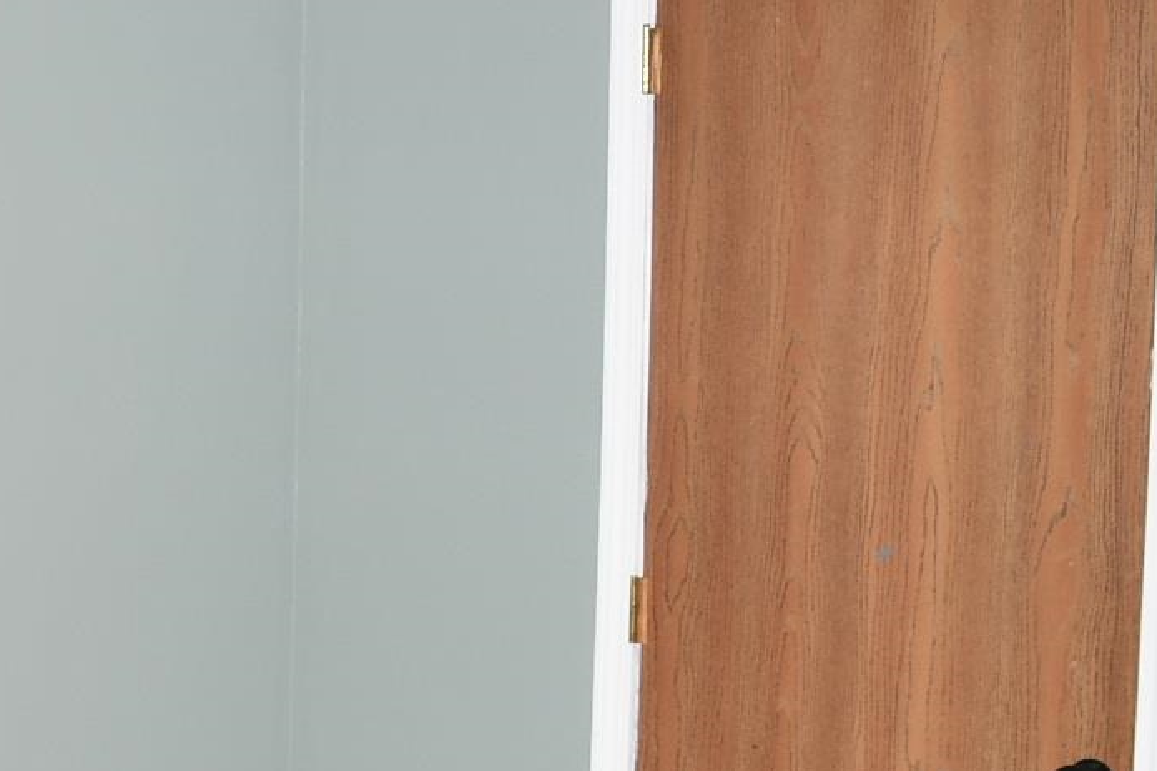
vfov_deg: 12.7
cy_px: 555
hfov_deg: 17.4
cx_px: -474
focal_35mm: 108
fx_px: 3471
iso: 200
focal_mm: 18
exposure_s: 1/60
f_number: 4
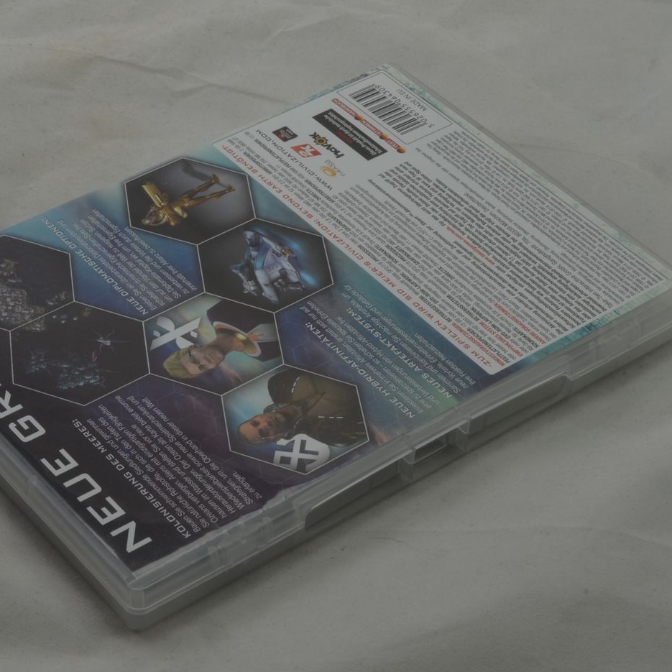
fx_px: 2152
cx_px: 269
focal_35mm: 98
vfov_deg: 17.7
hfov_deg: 17.7
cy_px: 290
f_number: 20
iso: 100
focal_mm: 40
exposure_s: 1/3
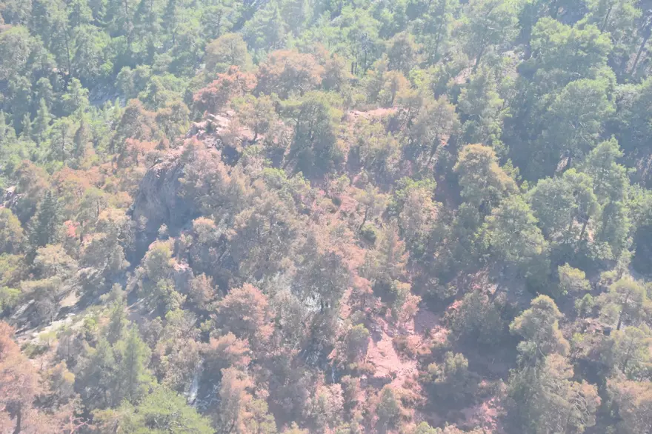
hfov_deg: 29.9
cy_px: 217
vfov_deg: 20.1
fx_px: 1222
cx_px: 326
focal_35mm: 68
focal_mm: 45
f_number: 8
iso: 800
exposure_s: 1/320
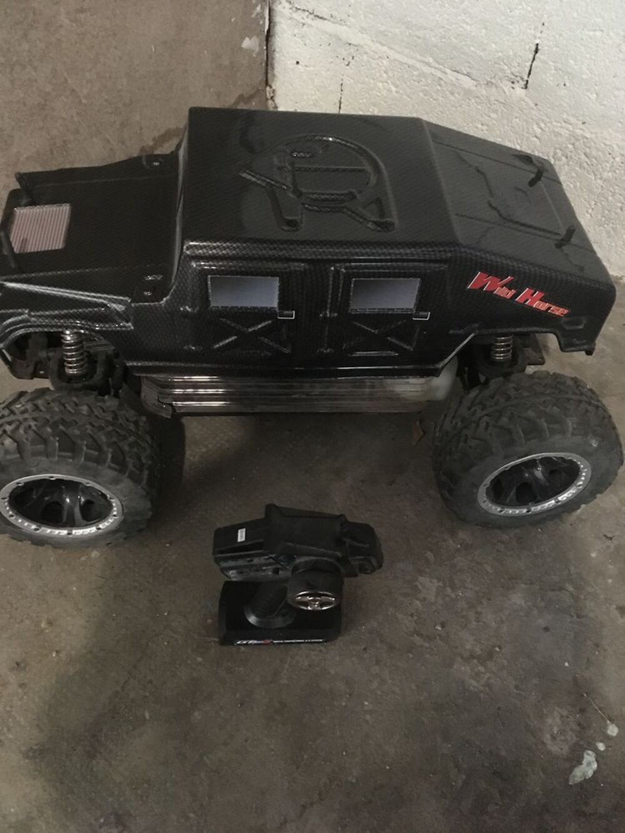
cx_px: 312
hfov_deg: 48.2
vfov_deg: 61.7
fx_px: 698
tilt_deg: -54.2
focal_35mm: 29
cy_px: 416
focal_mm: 4.15
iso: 800
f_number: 2.2
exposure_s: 1/17
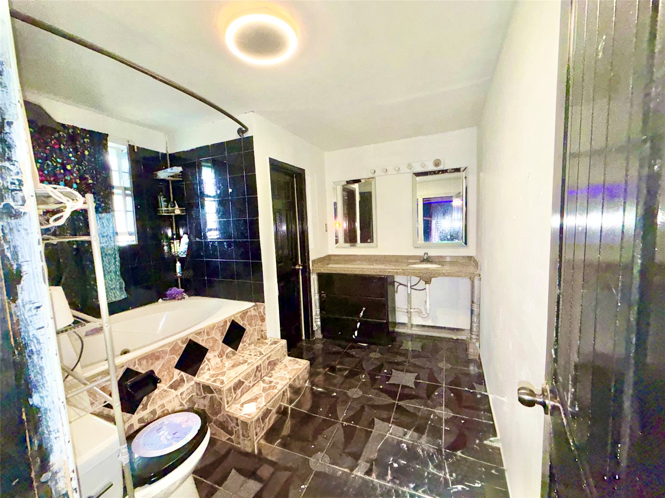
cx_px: 332
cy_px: 249
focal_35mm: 14
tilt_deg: -5.7
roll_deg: +1.9
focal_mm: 2.22
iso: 250
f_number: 2.2
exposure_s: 1/60
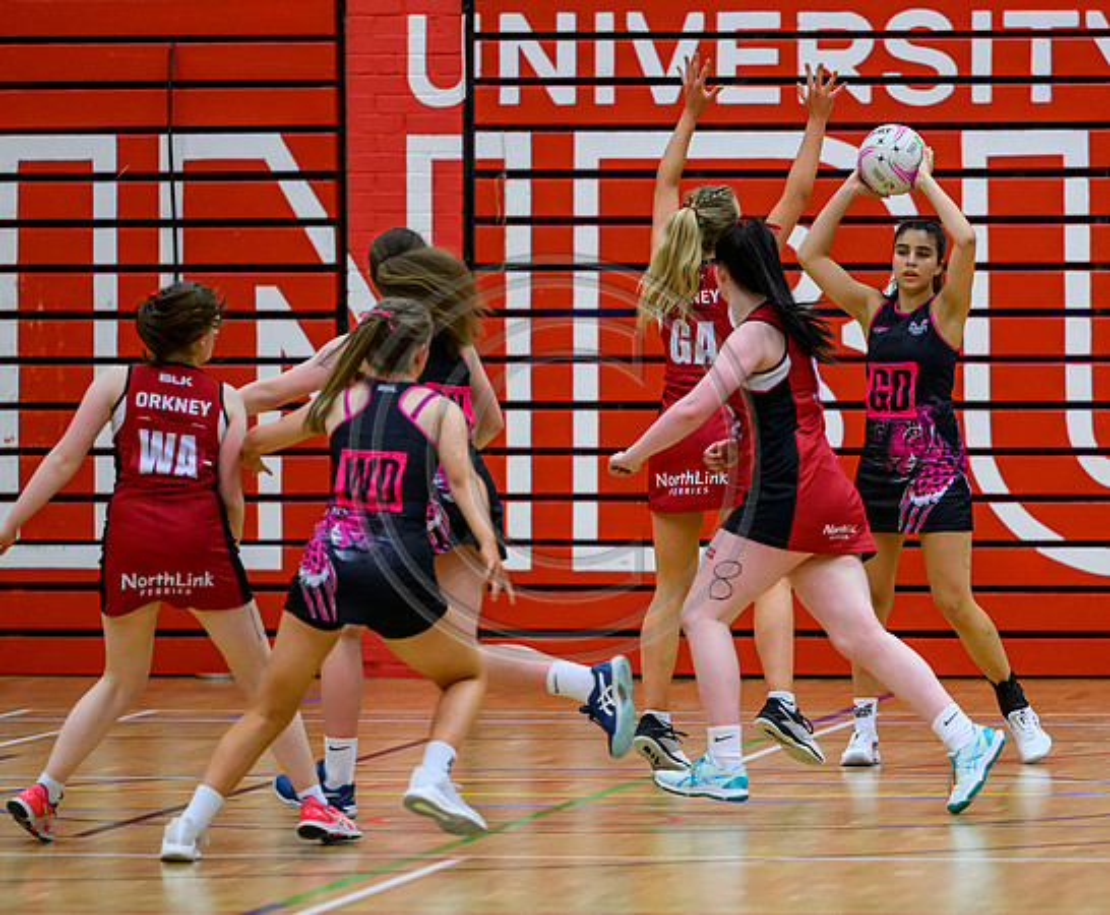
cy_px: 531
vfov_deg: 5.3
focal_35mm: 297
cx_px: 888
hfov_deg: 6.4
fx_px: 9859
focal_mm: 200
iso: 4000
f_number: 3.2
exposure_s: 1/800
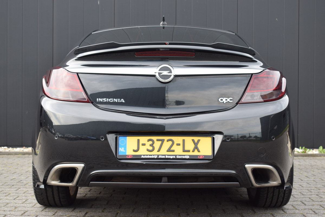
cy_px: 108
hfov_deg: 37.9
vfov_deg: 25.8
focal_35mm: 52
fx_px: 474
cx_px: 162
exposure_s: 1/160
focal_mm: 35
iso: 400
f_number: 6.3
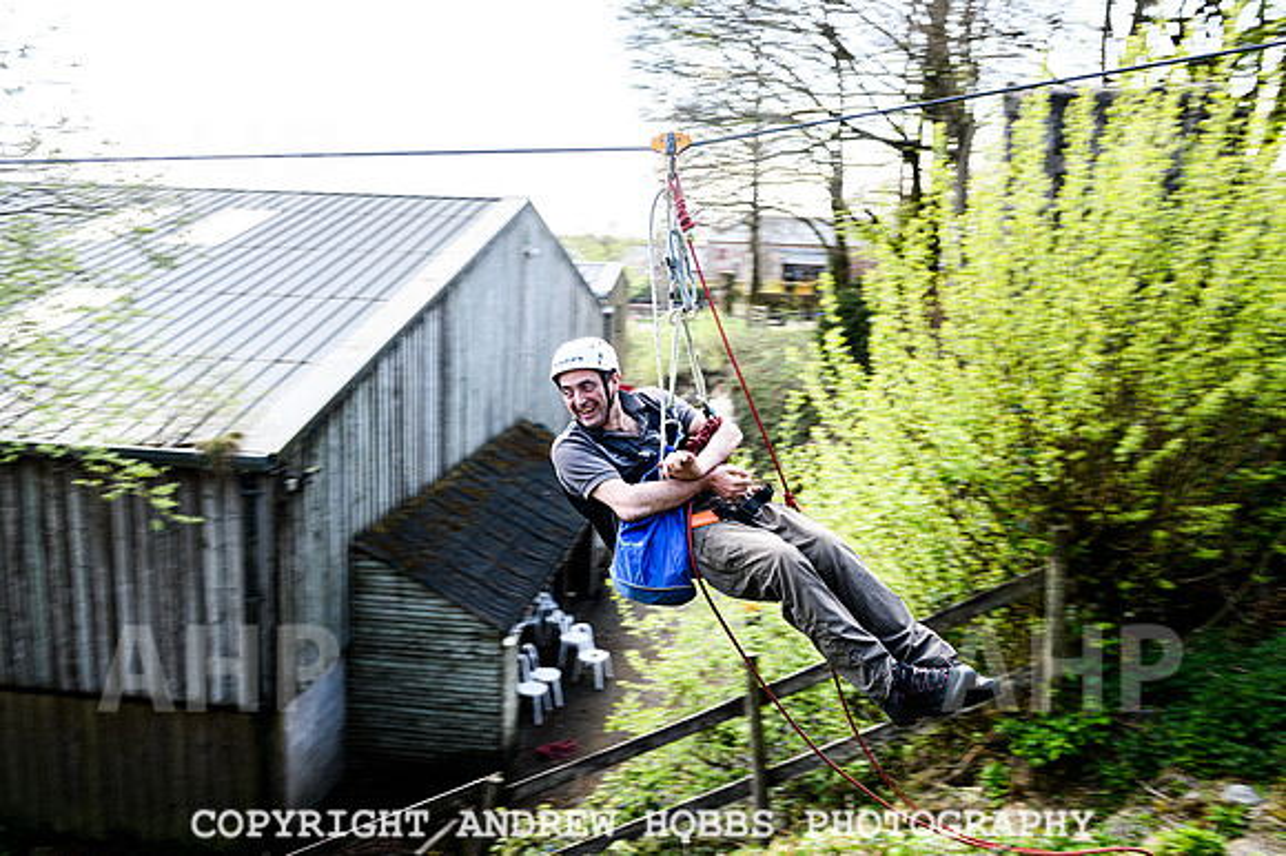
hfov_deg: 63.7
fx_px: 1036
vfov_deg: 44.9
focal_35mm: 29
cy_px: 428
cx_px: 643
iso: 160
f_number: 5.6
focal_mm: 29
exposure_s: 1/100
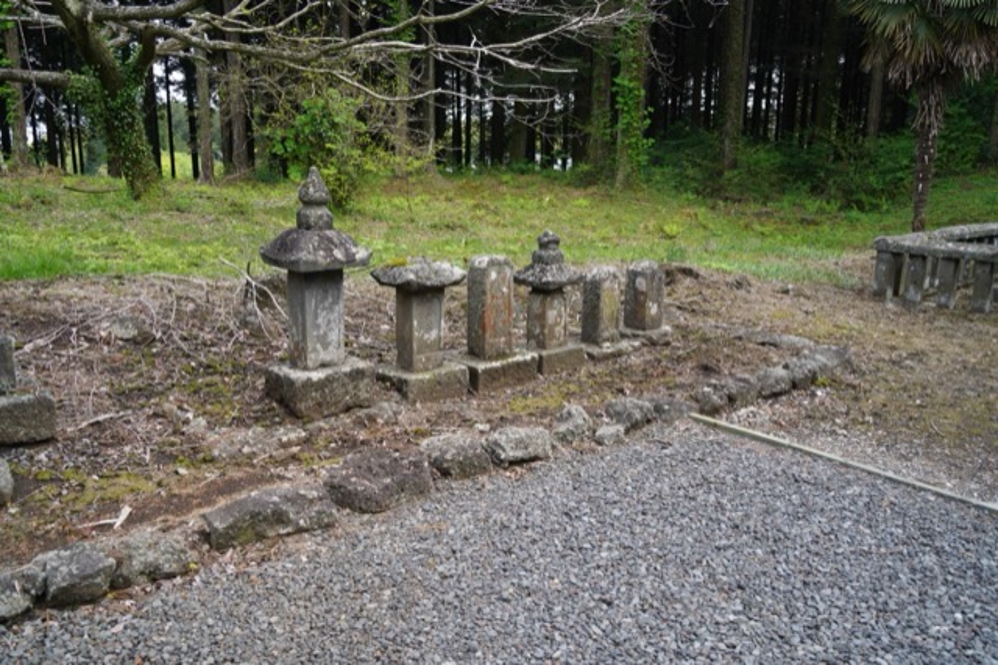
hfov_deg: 60.3
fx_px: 859
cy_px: 332
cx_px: 499
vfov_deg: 42.3
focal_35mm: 31
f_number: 5.6
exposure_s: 1/125
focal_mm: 31
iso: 400
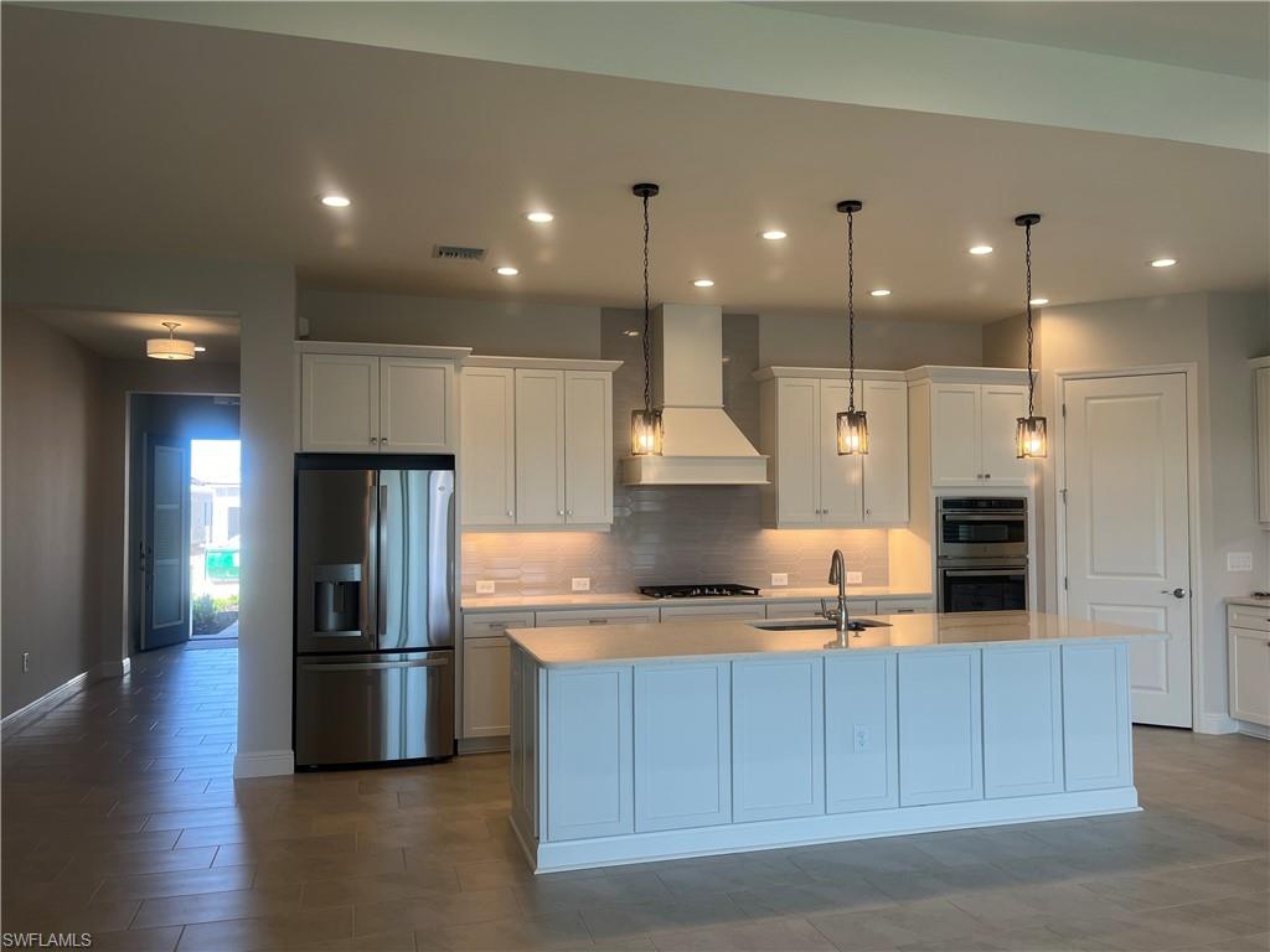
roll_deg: +0.6
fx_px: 954
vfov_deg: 53.1
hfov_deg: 67.3
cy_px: 476
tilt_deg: +0.9
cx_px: 635
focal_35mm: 26
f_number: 1.6
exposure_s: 1/124
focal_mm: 5.1
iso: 40
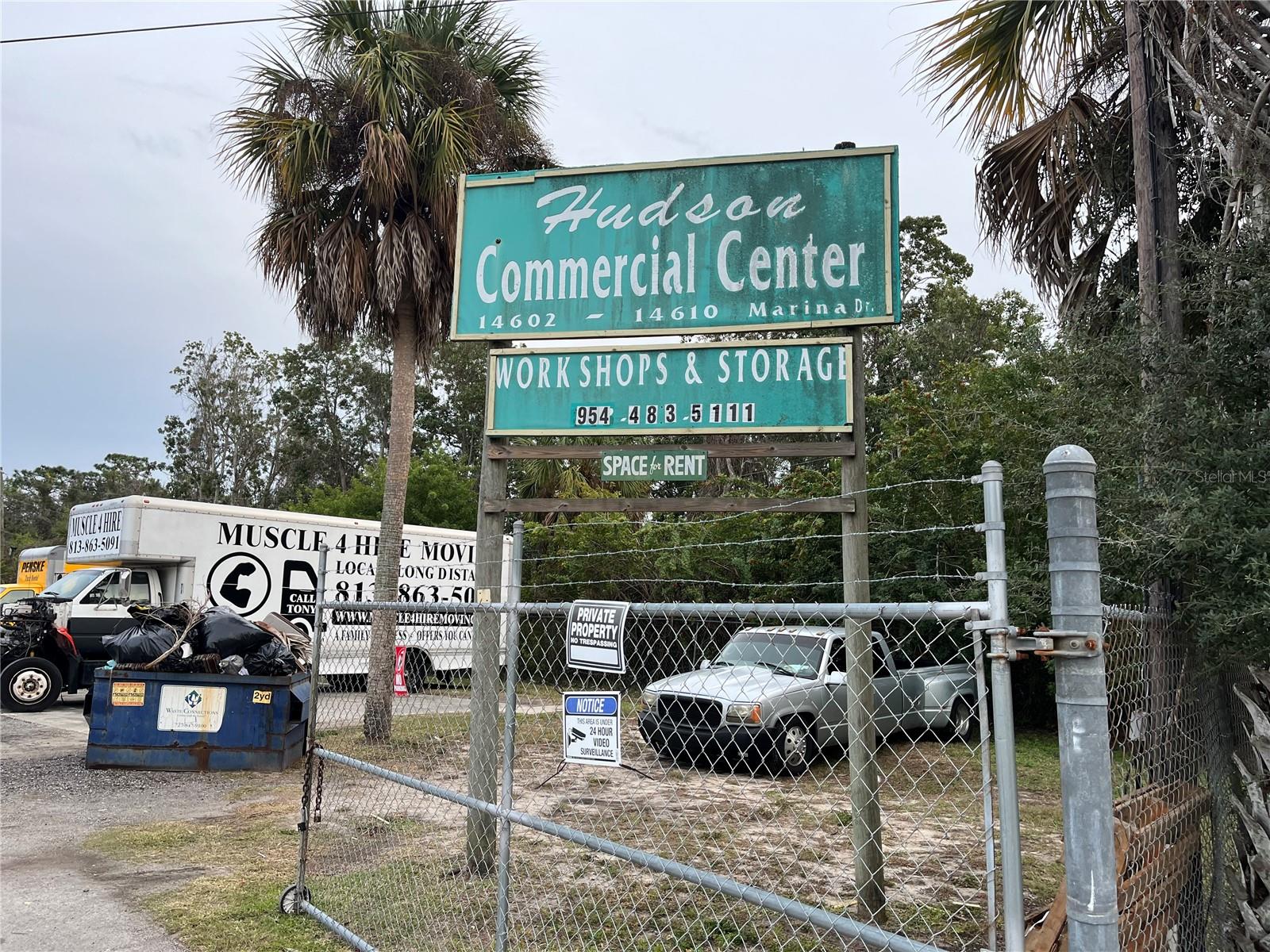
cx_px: 635
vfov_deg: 53.1
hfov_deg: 67.3
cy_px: 476
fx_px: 954
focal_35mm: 26
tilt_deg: +7.6
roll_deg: -1.5
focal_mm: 5.1
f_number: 1.6
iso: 64
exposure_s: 1/121
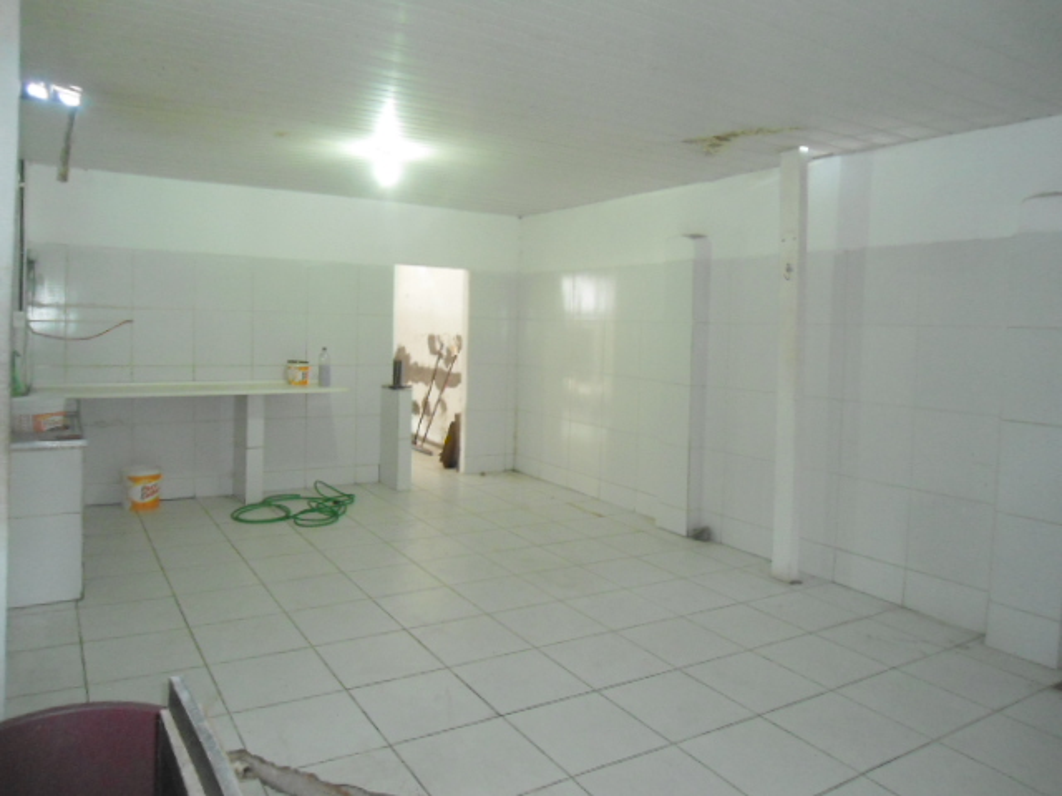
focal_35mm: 26
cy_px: 398
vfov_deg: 53.1
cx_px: 531
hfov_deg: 67.3
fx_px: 798
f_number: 2.8
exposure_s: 1/30
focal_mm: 4.7
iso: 400
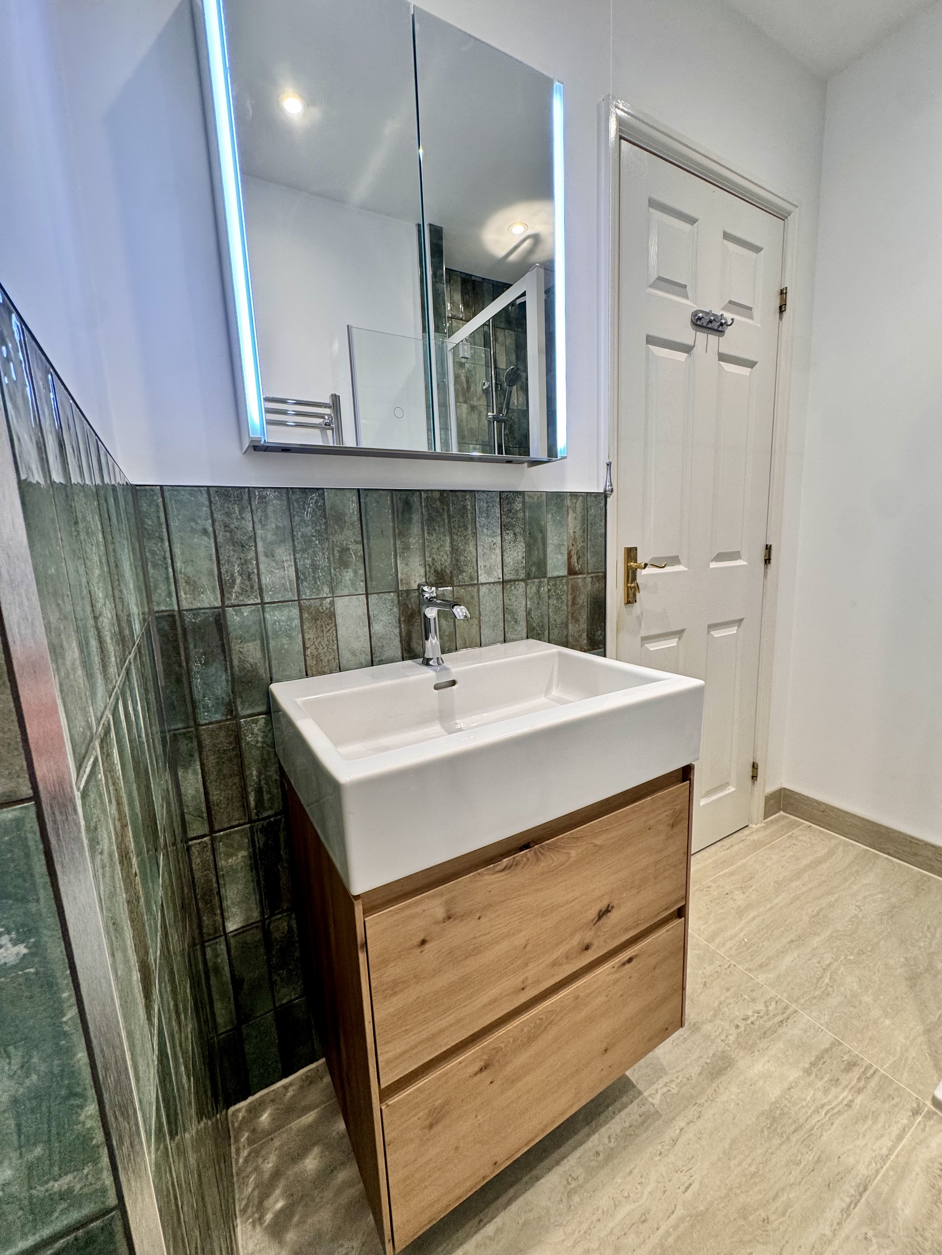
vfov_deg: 102.1
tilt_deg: -9.3
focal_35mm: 14
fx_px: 508
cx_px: 471
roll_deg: +2.1
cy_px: 628
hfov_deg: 85.7
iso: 125
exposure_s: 1/100
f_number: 2.2
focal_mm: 2.22
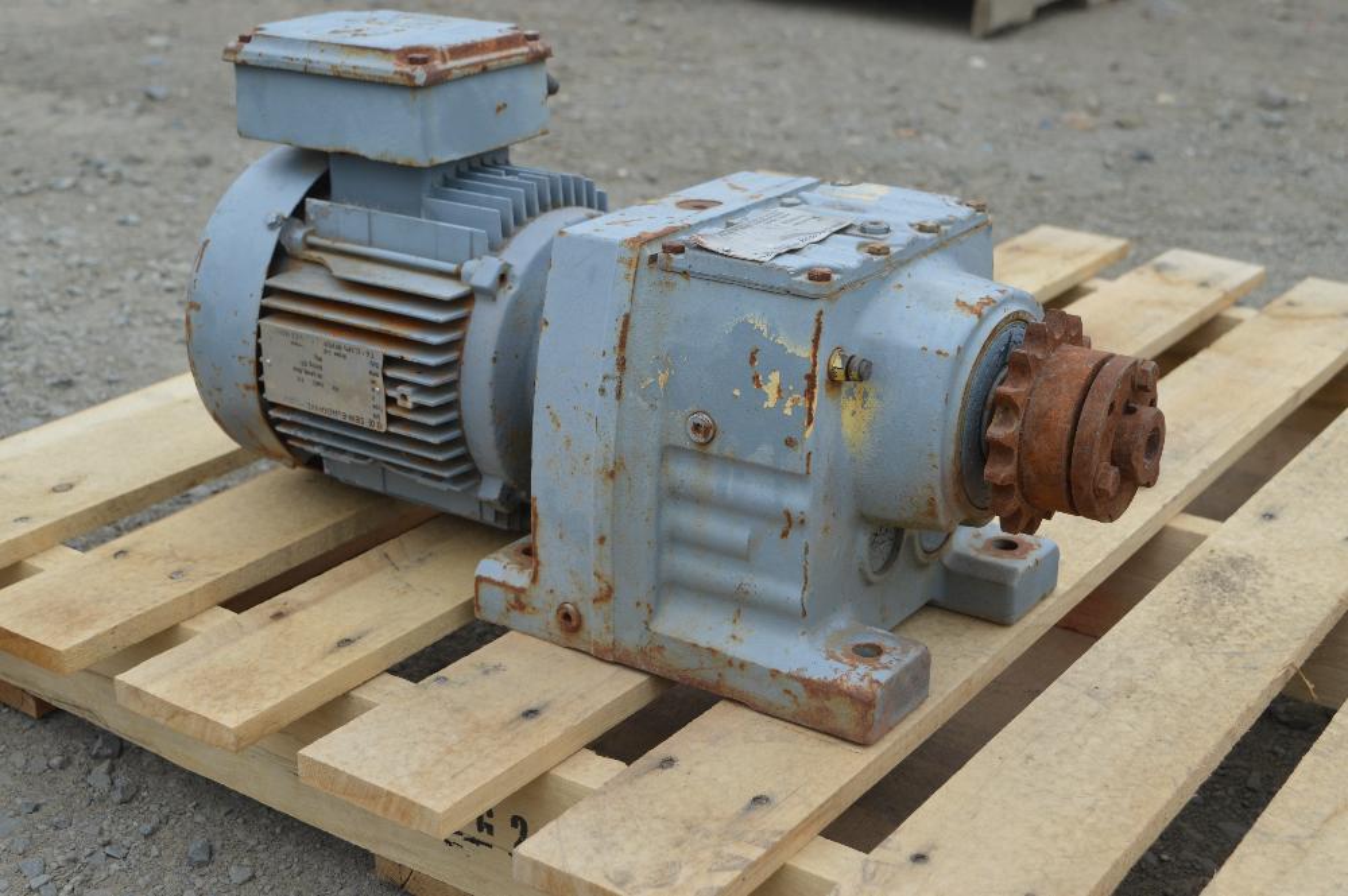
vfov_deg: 26.4
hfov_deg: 38.9
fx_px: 1908
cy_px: 448
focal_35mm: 51
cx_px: 674
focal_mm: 34
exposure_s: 1/200
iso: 100
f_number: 7.1
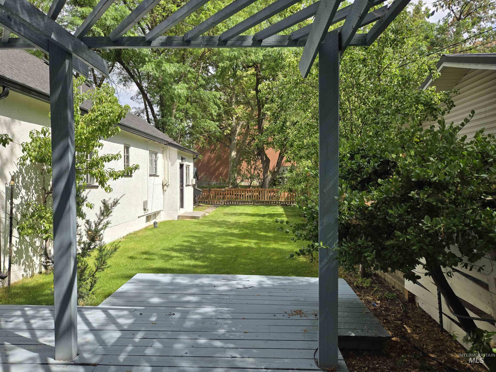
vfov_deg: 58.9
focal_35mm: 23
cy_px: 186
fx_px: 330
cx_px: 248
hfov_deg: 73.9
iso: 25
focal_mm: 5.4
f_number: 1.8
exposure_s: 1/1819
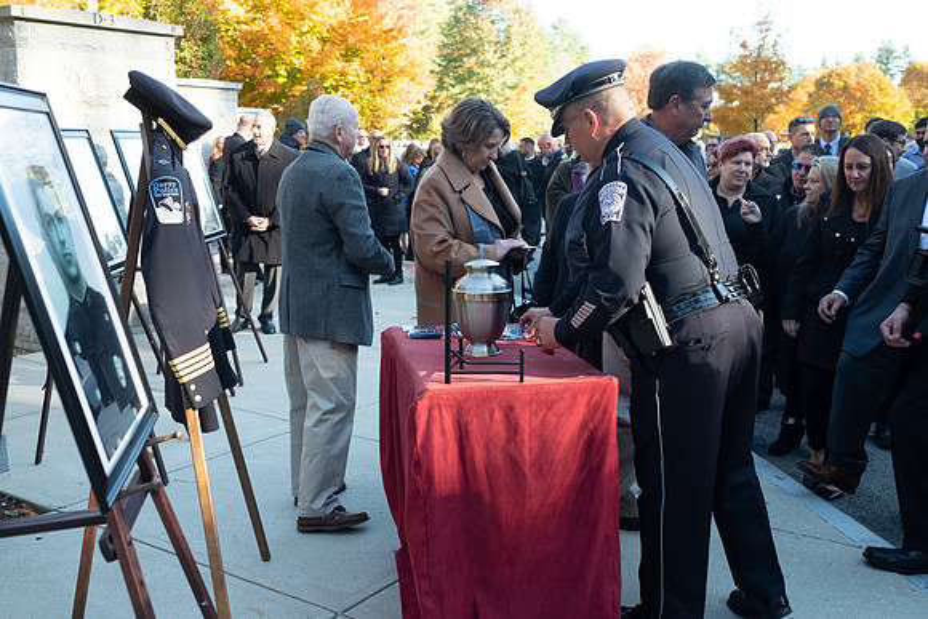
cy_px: 310
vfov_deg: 37.9
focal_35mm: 35
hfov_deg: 54.4
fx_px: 902
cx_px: 464
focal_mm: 23
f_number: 3.2
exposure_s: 1/640
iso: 800
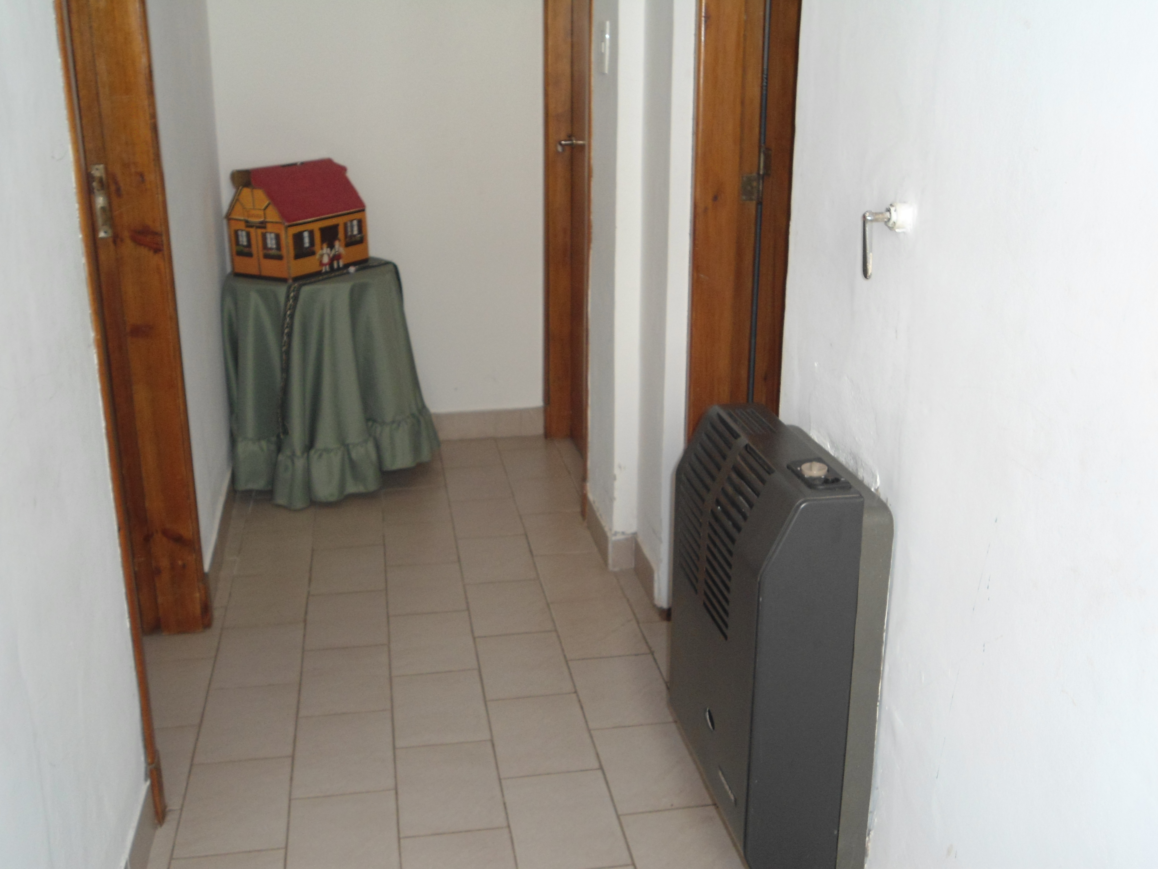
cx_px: 579
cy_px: 434
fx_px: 1238
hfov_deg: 50.1
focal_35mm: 37
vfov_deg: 38.7
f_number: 3.2
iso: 200
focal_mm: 6.7
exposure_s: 1/40
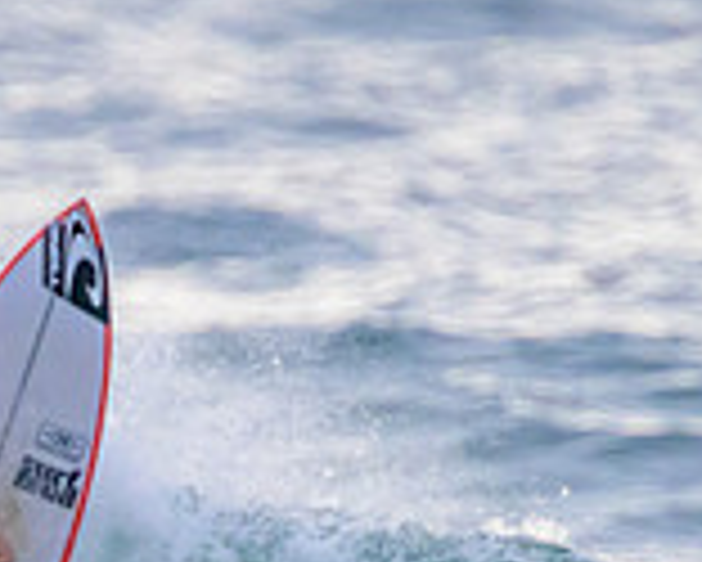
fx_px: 58127
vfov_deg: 0.6
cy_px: 771
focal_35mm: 2796
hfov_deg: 0.7
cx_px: 256
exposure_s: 1/2000
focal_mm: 800
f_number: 11
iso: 6400
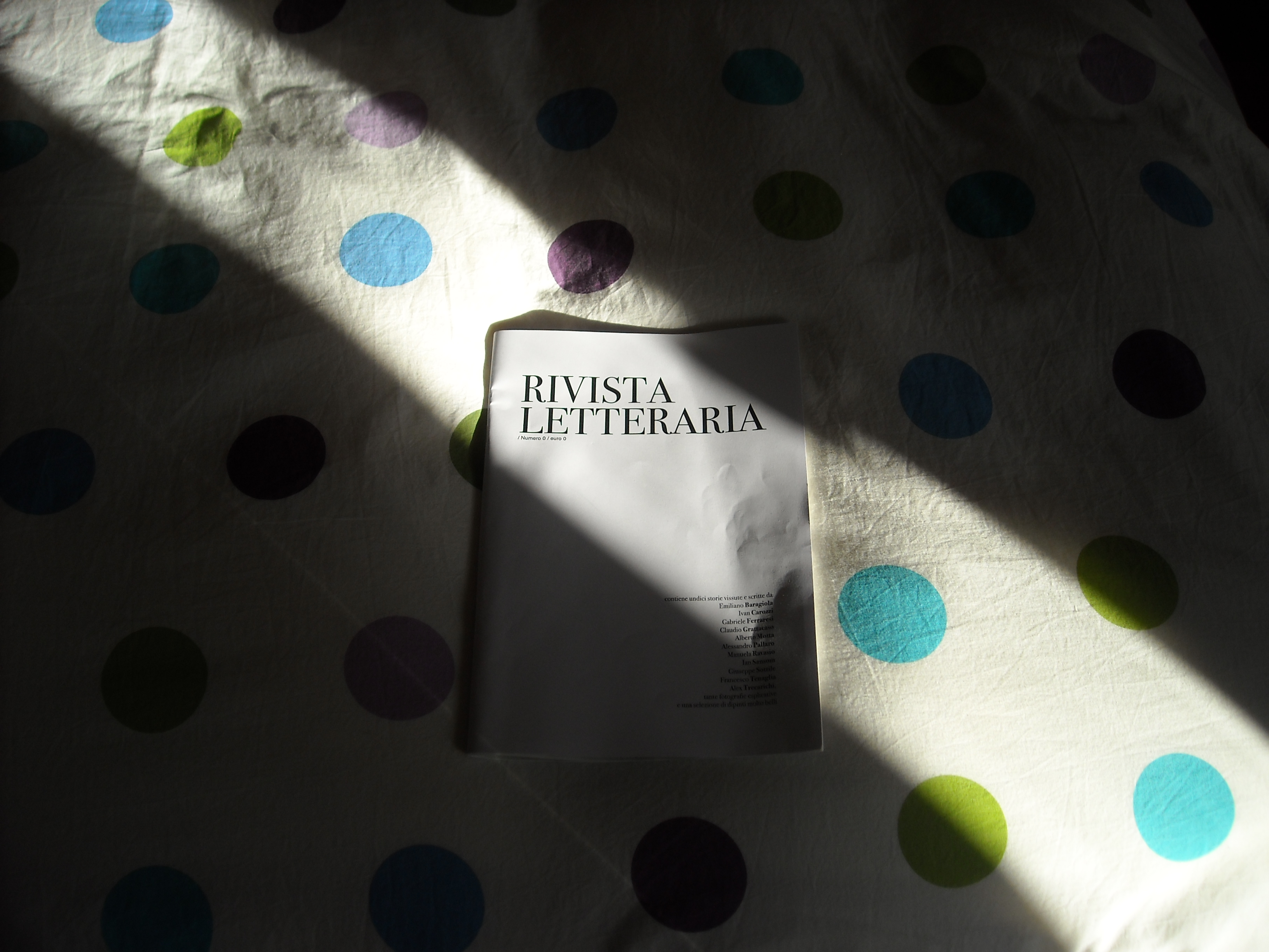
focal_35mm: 35
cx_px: 634
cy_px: 476
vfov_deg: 40.7
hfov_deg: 52.6
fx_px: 1283
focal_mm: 5.7
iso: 64
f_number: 2.8
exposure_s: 1/296
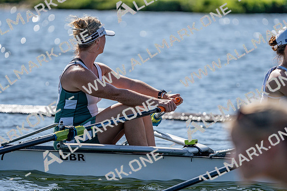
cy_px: 96
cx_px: 144
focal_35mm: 388
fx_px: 3094
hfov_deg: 5.3
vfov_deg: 3.5
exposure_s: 1/2000
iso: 250
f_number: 6.3
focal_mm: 388
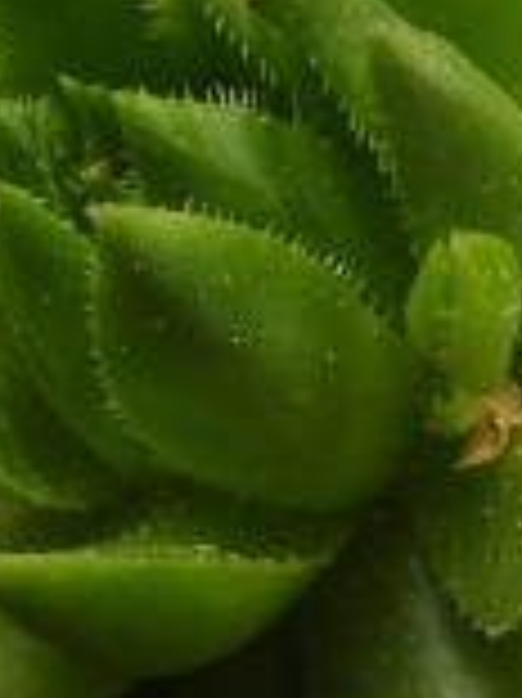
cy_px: -104
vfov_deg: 3.1
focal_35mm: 634
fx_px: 12775
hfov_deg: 2.3
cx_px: -670
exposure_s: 1/160
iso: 200
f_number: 8
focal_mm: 85
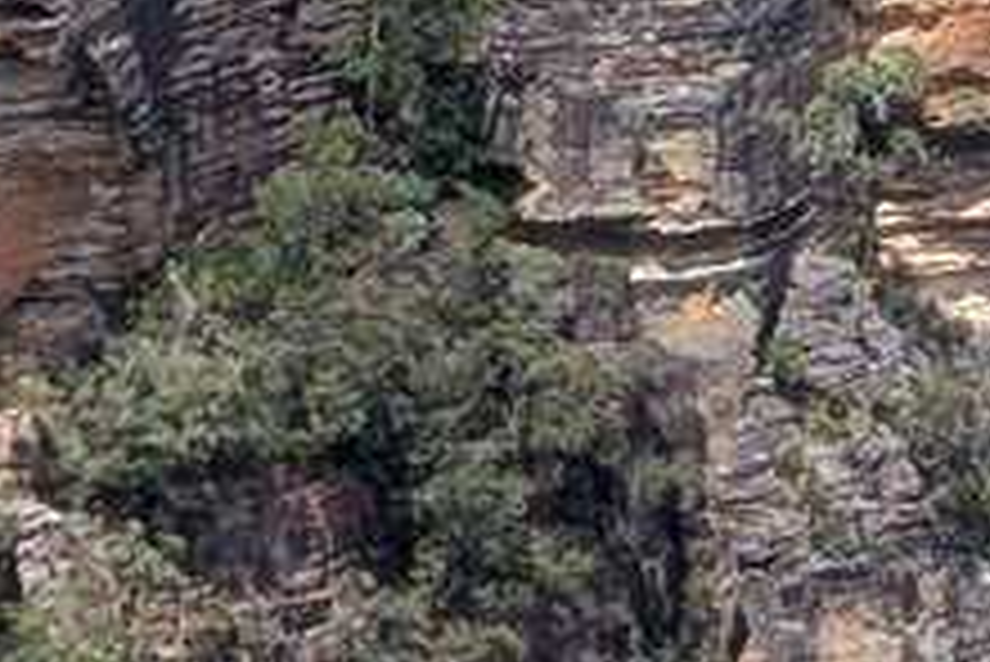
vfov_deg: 3.7
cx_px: 1156
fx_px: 10154
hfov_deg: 5.6
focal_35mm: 369
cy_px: -365
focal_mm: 6.9
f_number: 1.68
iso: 21
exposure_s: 1/1072
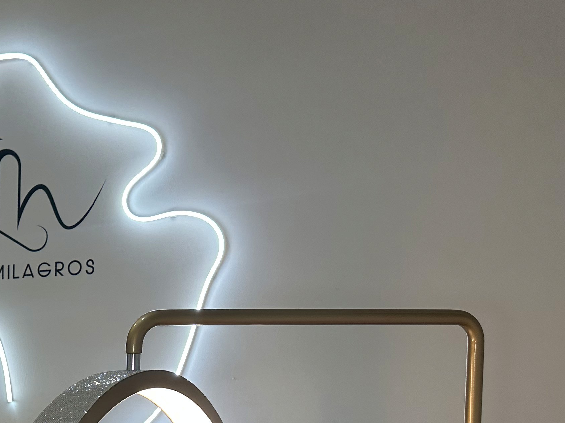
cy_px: 420
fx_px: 930
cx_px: -94
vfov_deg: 24.5
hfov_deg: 29.5
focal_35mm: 57
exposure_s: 1/100
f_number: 1.78
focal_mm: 6.86
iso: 125
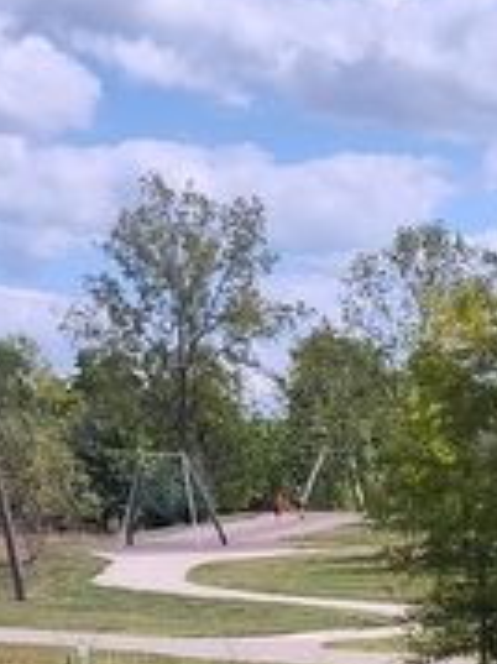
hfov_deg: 13.1
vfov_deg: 17.7
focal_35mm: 103
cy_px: 901
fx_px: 1974
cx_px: 853
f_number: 1.8
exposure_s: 1/2281
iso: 100
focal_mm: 5.56
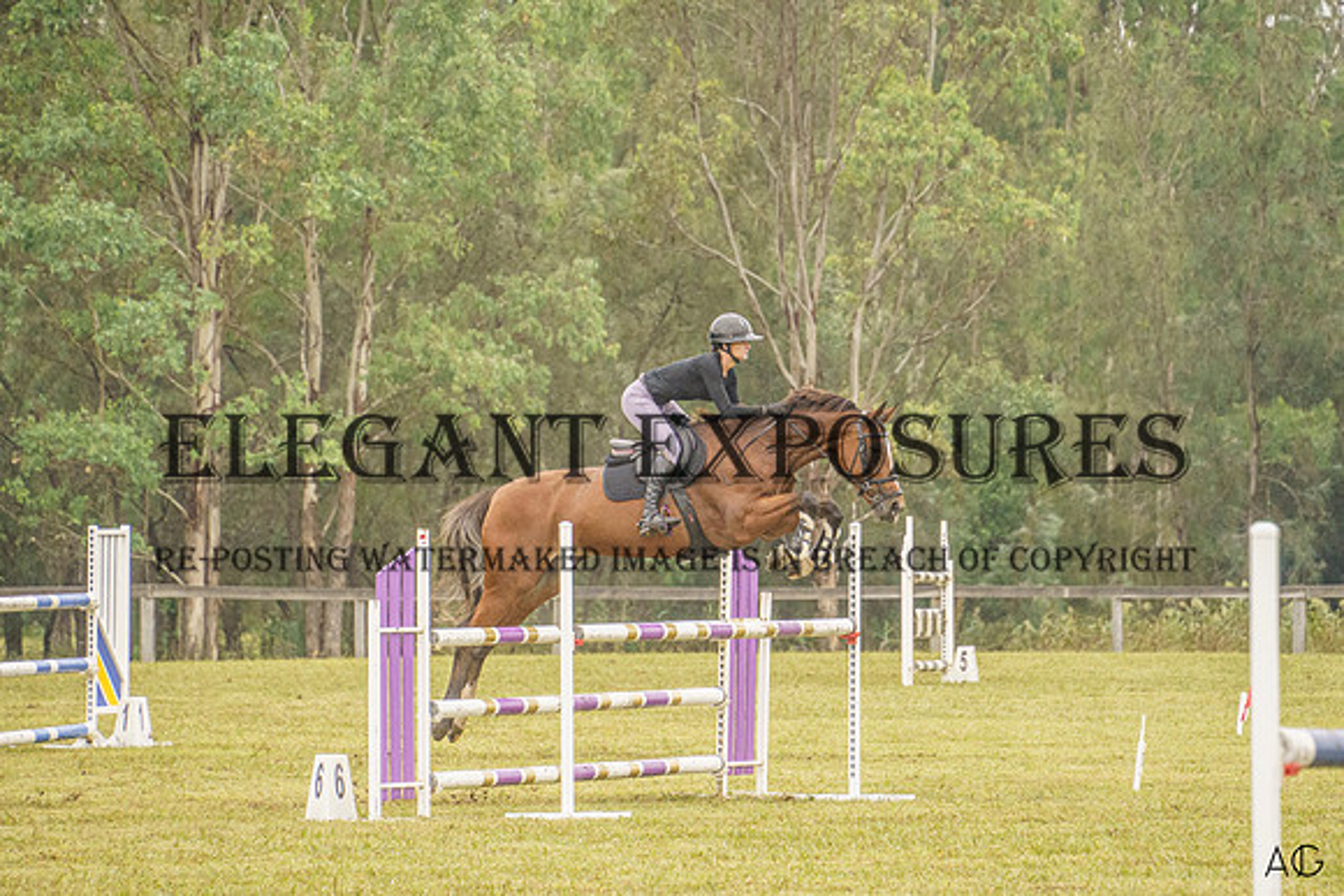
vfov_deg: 5.8
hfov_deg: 8.6
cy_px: 471
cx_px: 728
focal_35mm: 238
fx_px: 8894
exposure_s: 1/1600
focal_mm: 200
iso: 3200
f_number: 5.6
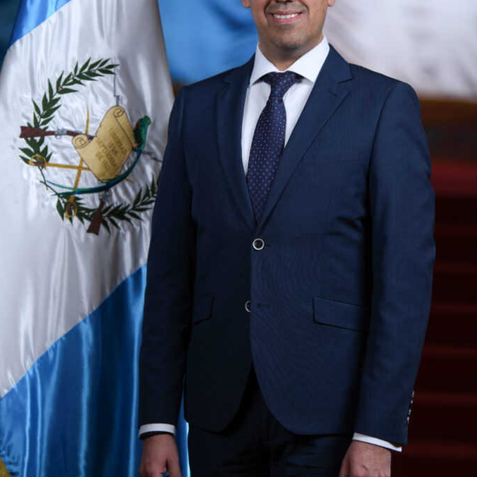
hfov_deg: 10.5
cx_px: 237
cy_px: 205
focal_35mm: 167
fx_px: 2604
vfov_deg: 10.5
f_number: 2.8
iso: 200
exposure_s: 1/250
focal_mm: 130
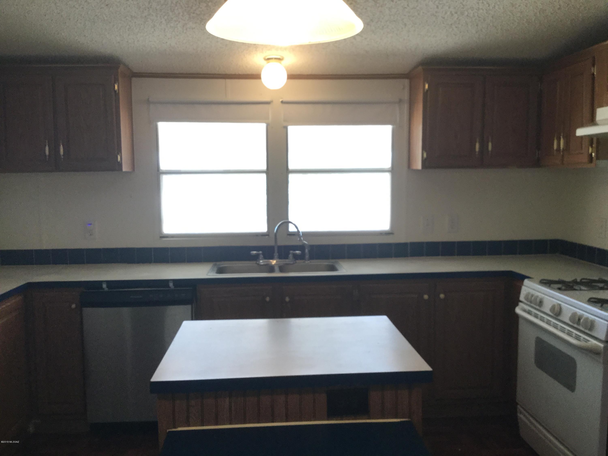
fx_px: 544
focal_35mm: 31
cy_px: 228
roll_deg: -0.3
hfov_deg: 58.4
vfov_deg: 45.4
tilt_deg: -7.2
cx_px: 304
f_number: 2.4
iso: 32
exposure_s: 1/30
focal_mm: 3.3
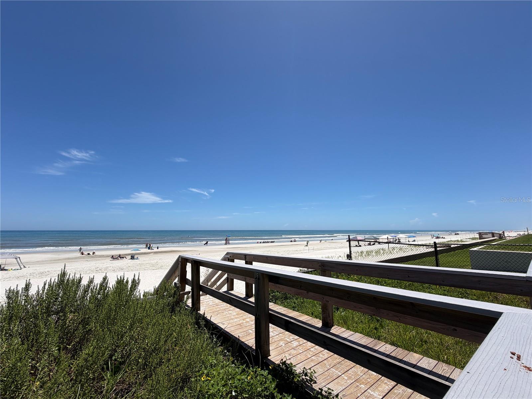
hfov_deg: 102.1
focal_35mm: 14
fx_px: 215
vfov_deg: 85.7
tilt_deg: +7.9
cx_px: 266
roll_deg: +0.1
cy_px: 200
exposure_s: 1/1431
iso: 20
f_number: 2.2
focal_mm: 2.22
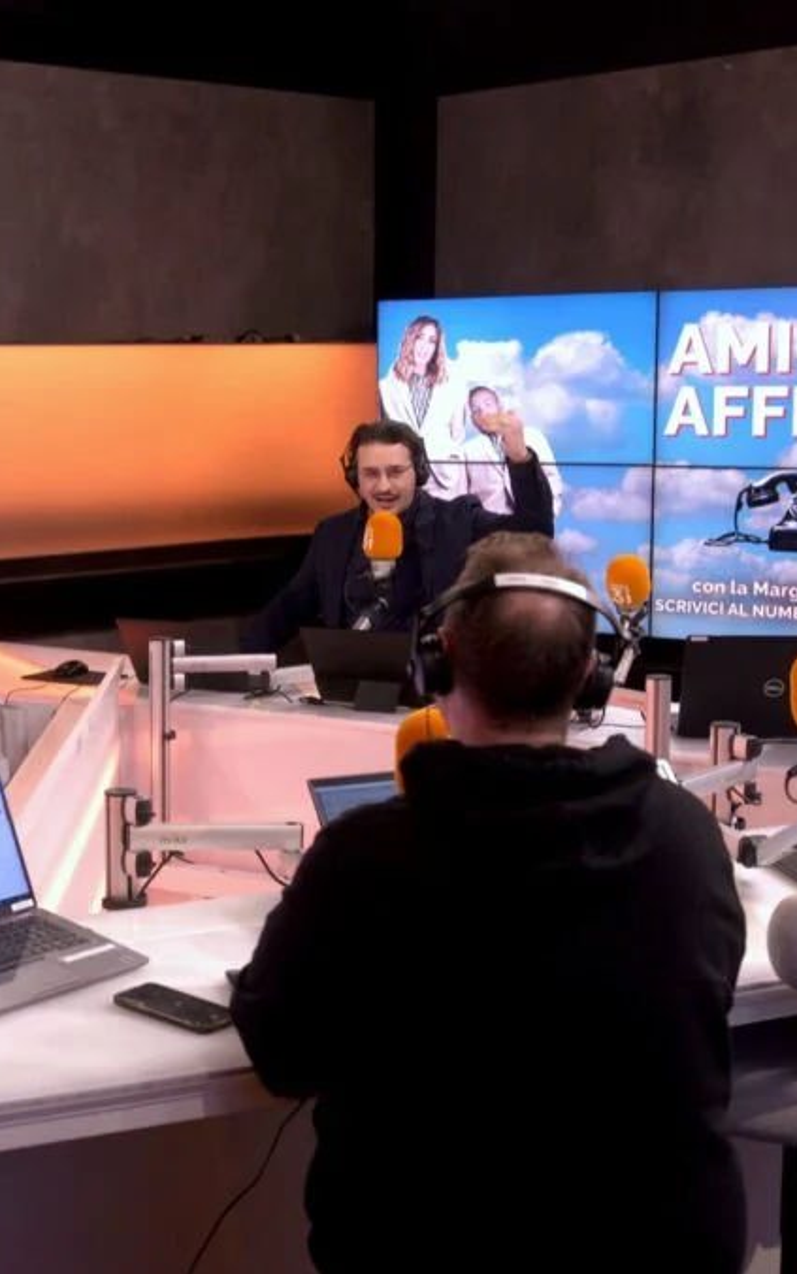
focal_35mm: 54
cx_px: 43
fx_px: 1875
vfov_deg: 37.5
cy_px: 639
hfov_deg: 23.2
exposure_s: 1/100
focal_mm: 35
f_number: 4.5
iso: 800
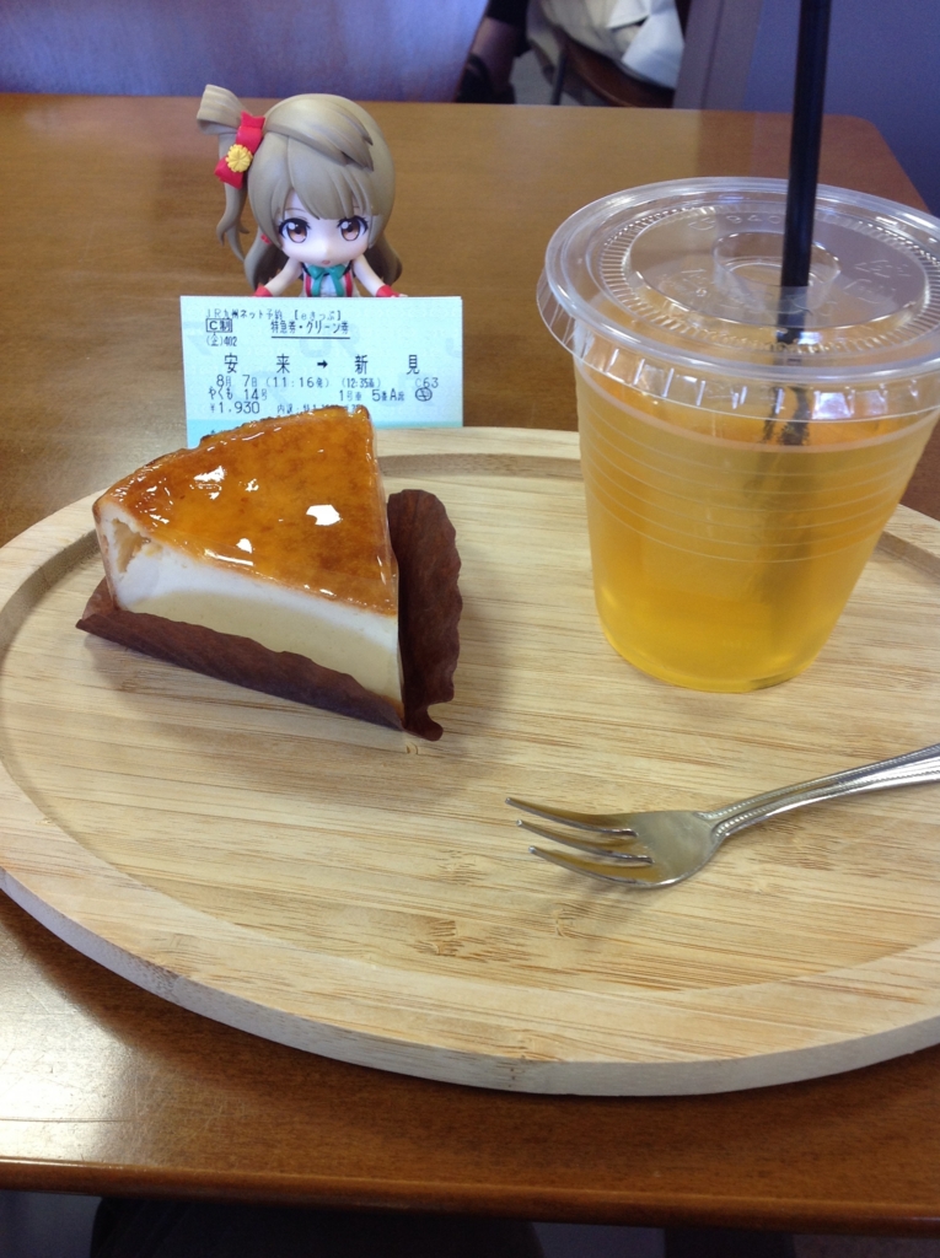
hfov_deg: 40.6
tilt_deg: -40.0
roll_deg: -1.8
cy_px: 629
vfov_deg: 52.7
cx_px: 470
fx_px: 1270
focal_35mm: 35
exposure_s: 1/24
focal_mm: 4.28
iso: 64
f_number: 2.4
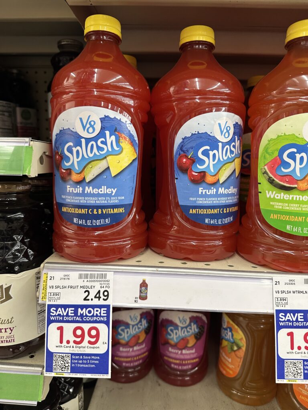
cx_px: 154
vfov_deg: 71.6
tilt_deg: -9.5
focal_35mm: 24
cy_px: 205
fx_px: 285
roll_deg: -2.8
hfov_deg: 56.8
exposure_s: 1/64
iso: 200
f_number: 1.78
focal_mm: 6.86
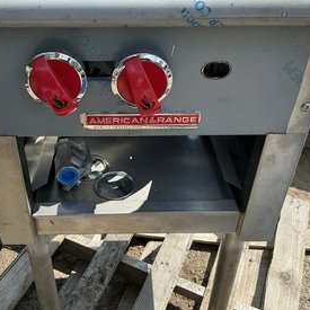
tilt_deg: -35.0
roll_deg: -1.7
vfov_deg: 46.0
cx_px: 127
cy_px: 142
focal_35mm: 36
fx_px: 365
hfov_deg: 45.8
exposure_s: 1/1342
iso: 25
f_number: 1.8
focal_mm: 3
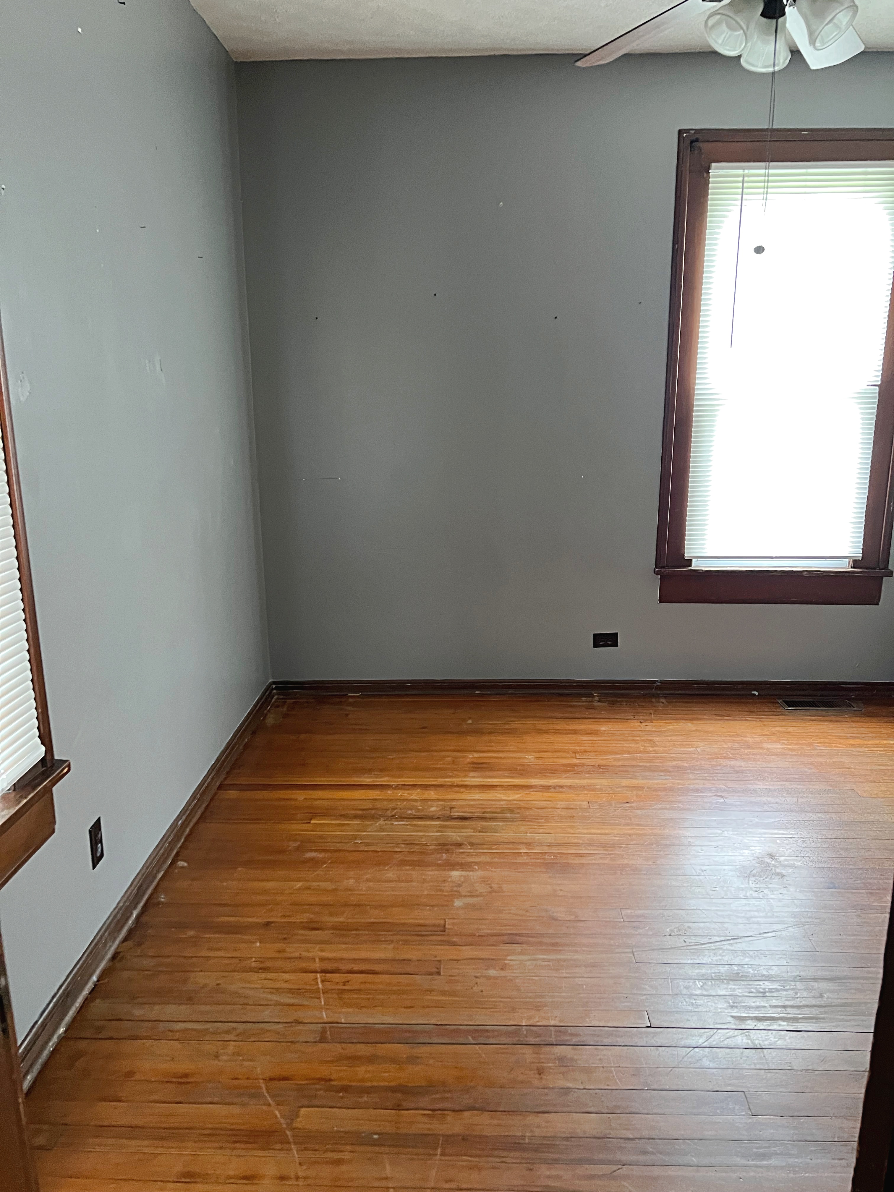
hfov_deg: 53.1
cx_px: 447
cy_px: 596
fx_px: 895
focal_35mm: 26
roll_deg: -0.3
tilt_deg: -12.9
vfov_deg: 67.3
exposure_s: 1/60
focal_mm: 5.7
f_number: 1.5
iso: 500
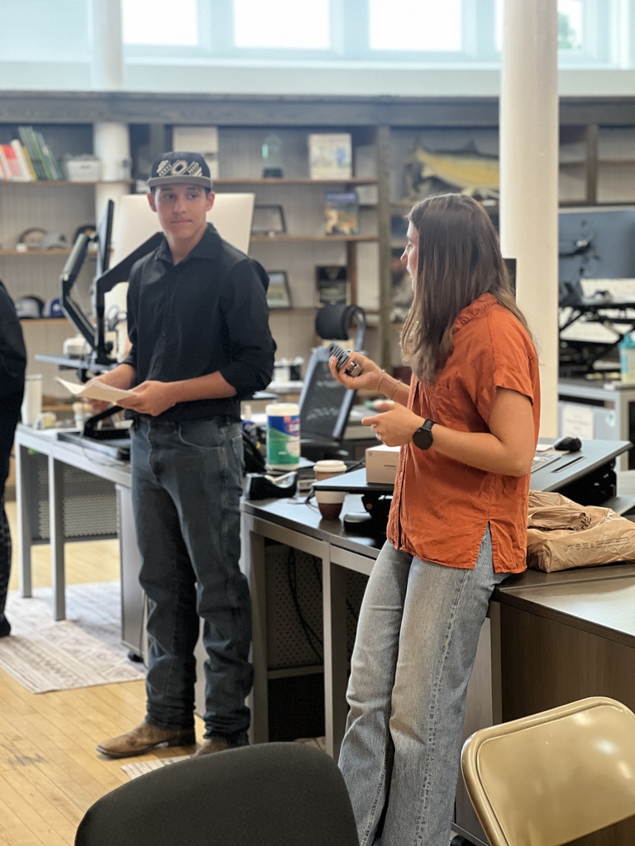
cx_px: 318
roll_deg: +1.1
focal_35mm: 77
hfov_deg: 19.1
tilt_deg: -2.9
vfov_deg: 25.3
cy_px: 423
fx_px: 1883
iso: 320
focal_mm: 9
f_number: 2.8
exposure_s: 1/40
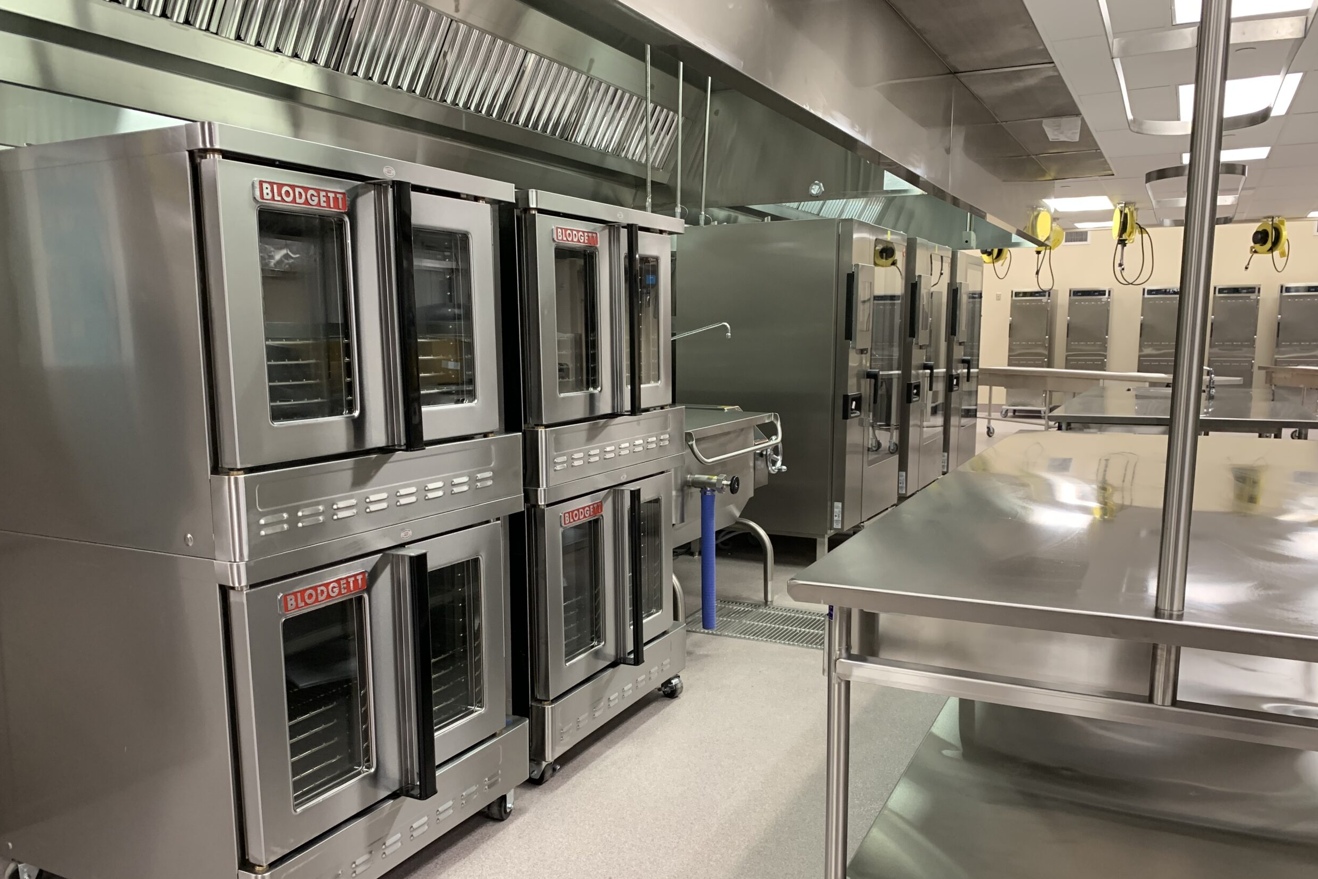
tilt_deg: -9.3
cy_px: 500
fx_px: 1025
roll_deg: -0.9
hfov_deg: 65.5
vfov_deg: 46.3
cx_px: 644
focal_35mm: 28
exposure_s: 1/60
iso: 125
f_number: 1.8
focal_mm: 4.25
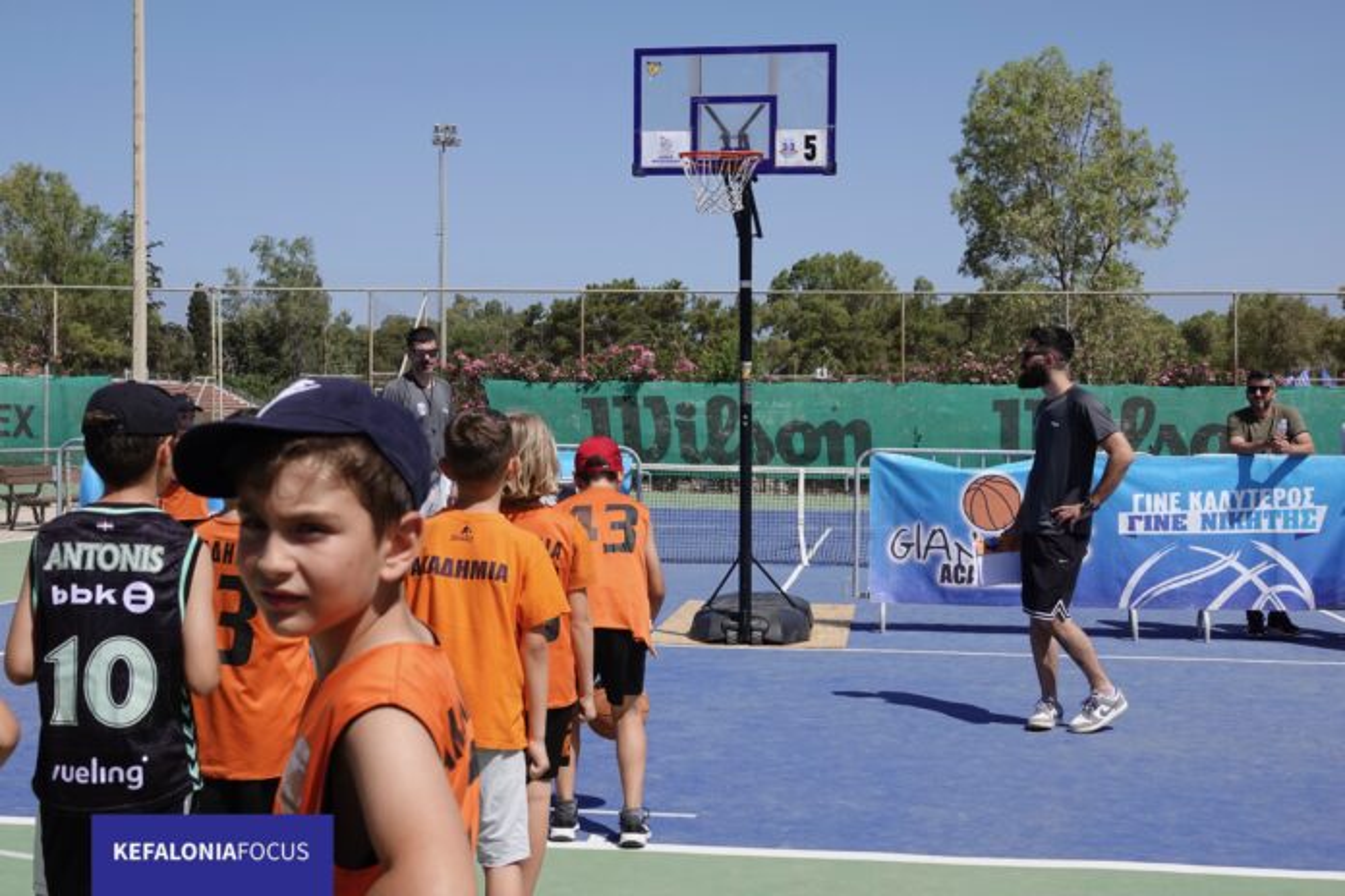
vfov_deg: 28.1
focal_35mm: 48
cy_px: 448
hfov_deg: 41.1
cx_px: 672
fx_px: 1793
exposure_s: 1/1000
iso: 100
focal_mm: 17.55
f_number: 4.5
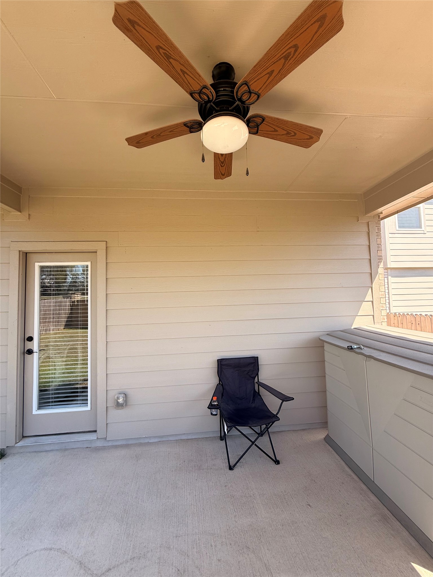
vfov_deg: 102.1
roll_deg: +1.5
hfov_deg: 85.7
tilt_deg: +3.4
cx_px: 216
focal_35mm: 14
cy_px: 288
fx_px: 233
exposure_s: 1/303
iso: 50
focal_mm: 2.22
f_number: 2.2
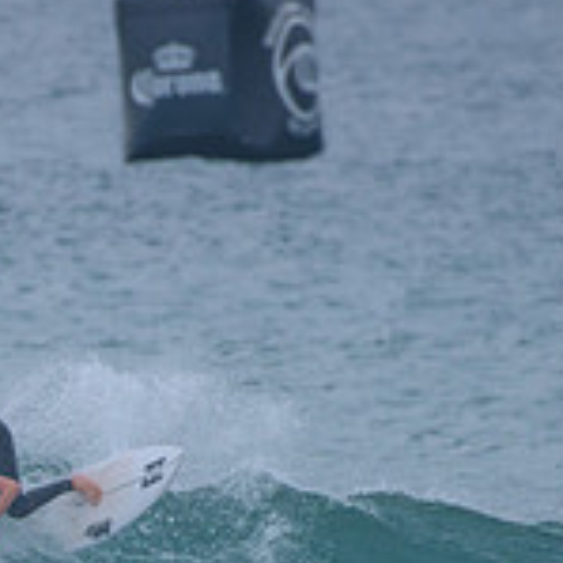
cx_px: 49
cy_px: 648
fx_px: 30417
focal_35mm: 1653
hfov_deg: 1.1
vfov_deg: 1.1
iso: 320
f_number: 5.6
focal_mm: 500
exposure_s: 1/2000
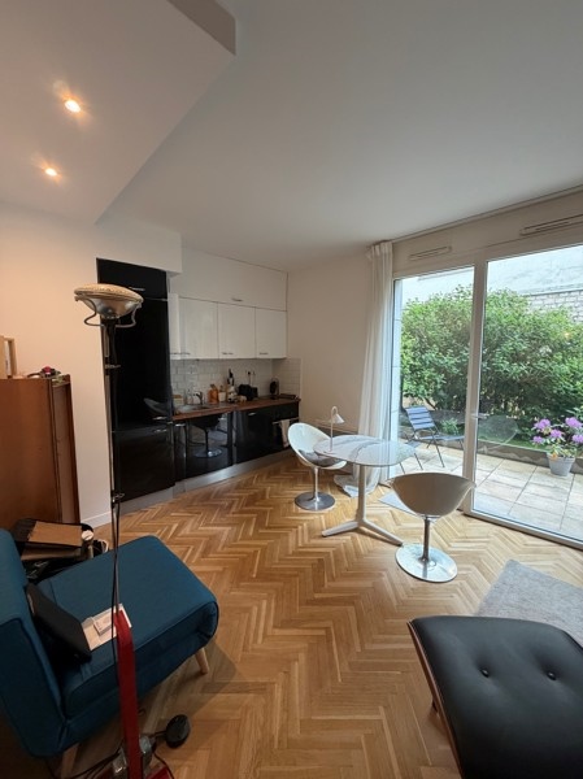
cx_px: 292
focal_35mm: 14
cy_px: 390
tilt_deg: -6.1
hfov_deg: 85.6
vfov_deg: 102.1
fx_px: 315
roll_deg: +0.7
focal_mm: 2.22
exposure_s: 1/121
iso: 250
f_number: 2.2
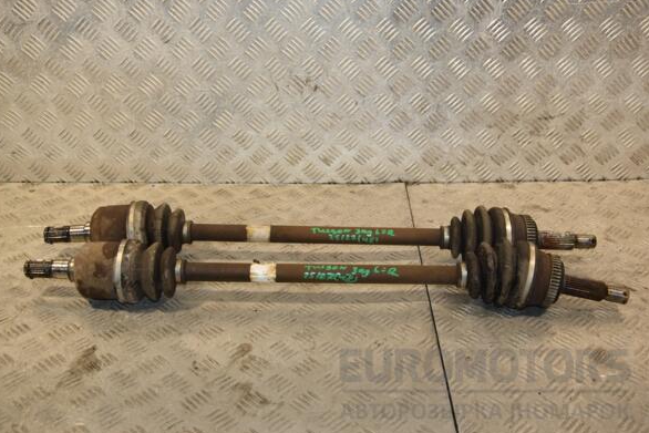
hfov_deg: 45.4
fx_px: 775
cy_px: 218
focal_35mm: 43
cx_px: 319
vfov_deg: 31.2
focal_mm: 28
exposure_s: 1/200
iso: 800
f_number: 5.6
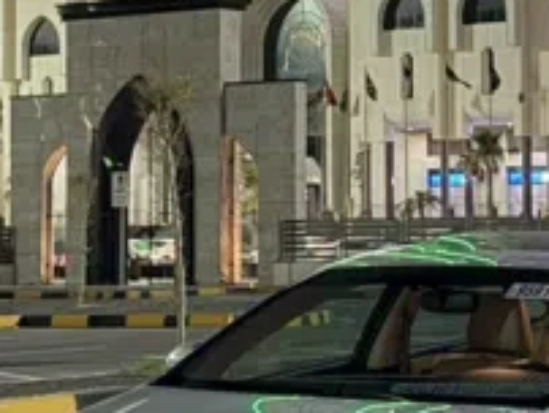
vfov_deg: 19.2
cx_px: 476
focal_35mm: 76
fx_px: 1207
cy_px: 68
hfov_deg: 25.0
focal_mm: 6.76
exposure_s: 1/33
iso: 800
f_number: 1.78
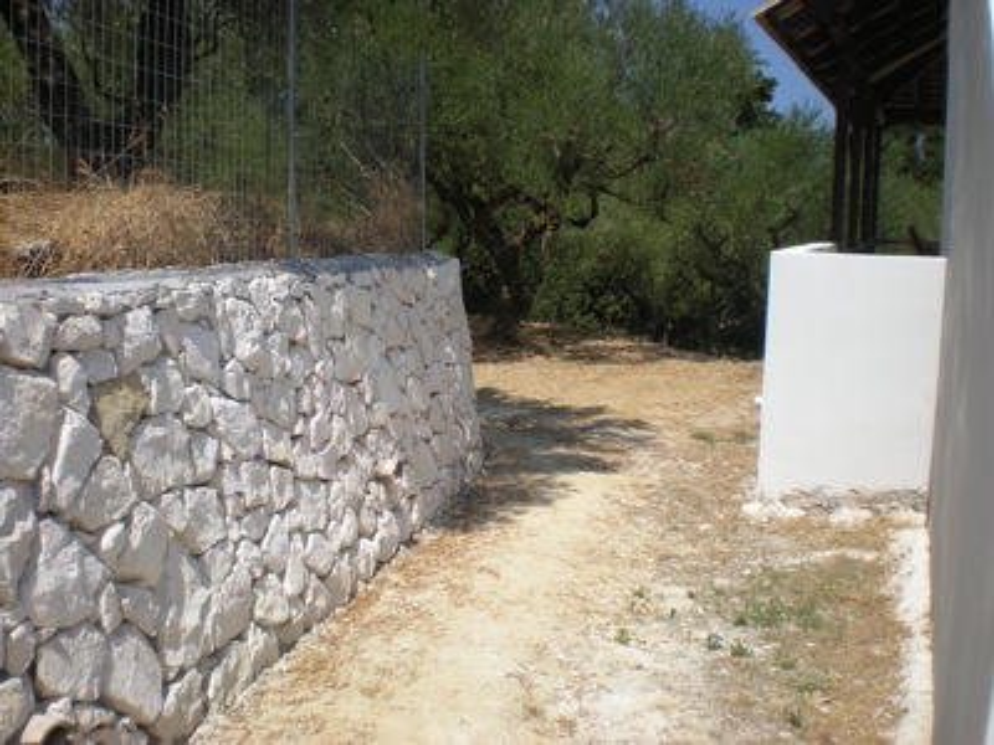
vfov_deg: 37.7
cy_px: 372
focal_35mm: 38
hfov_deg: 49.0
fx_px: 1091
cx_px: 497
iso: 64
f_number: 4.6
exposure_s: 1/692
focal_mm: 6.3
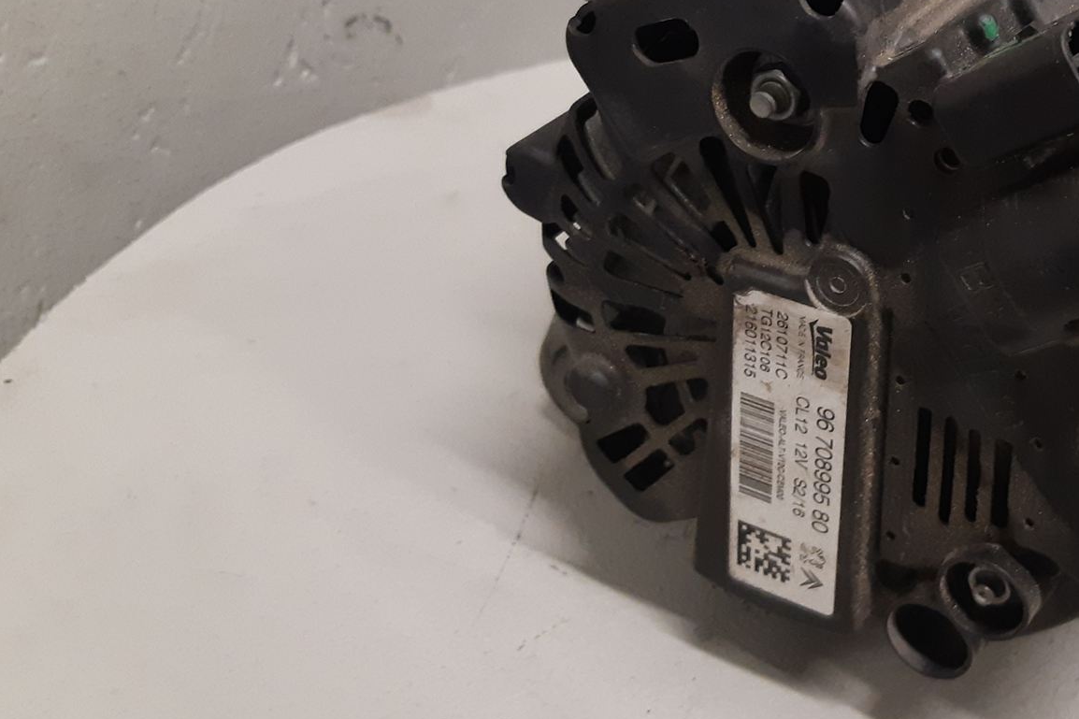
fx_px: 1438
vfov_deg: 27.9
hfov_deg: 38.9
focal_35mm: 48
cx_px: 925
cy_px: 245
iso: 250
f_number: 1.7
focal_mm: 3.93
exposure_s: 1/50
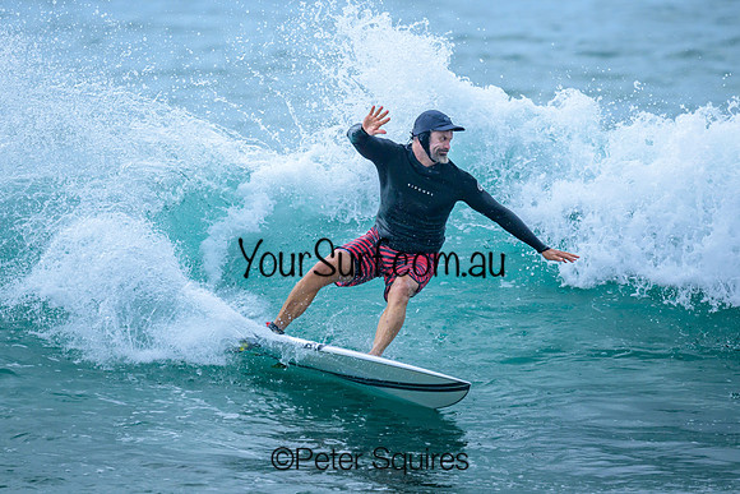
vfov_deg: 1.3
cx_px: 319
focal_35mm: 1073
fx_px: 22061
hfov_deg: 1.9
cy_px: 176
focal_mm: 800
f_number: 6.3
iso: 400
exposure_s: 1/3200
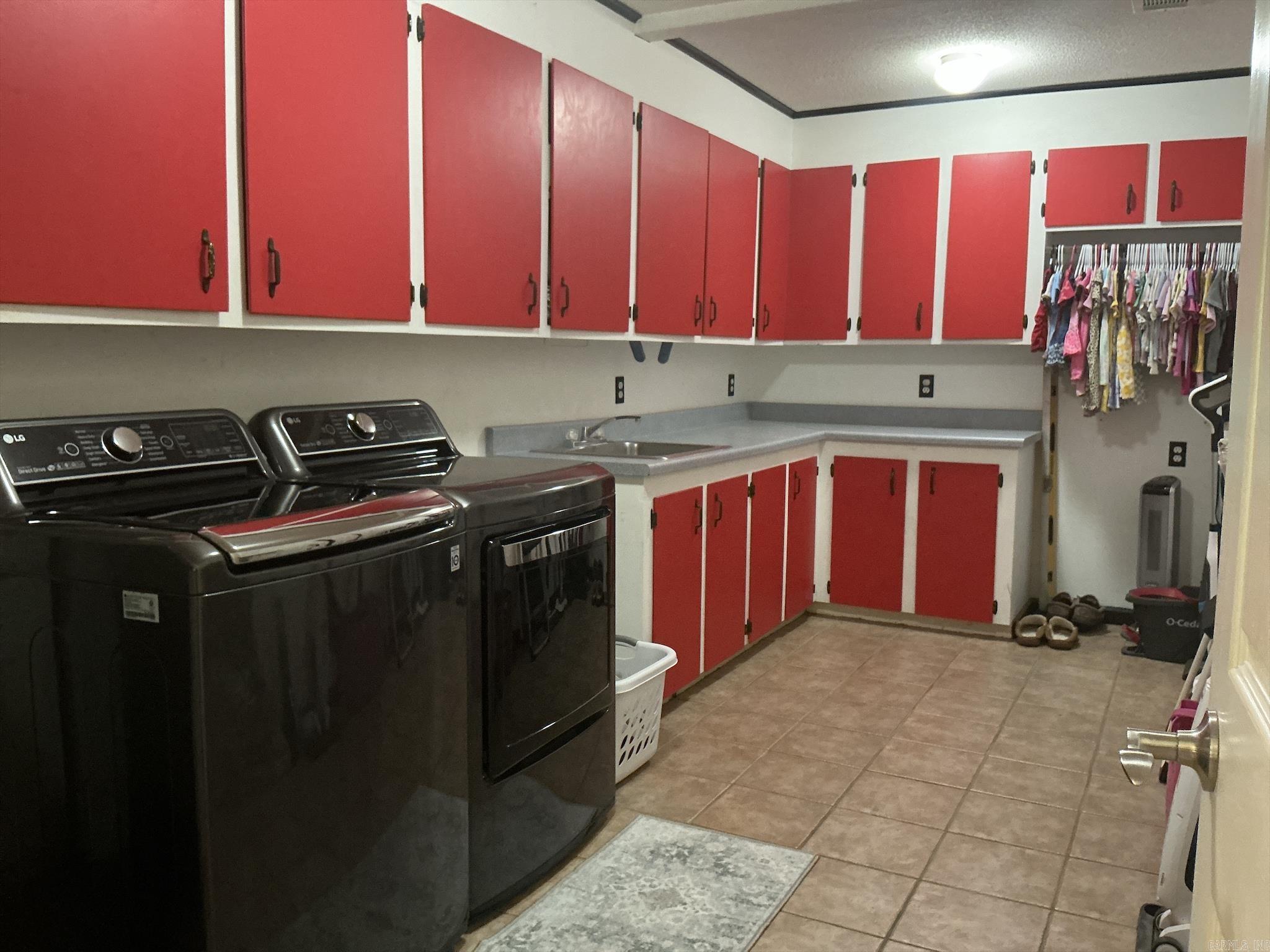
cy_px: 476
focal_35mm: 28
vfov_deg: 49.7
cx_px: 635
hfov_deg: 63.4
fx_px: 1027
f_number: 1.8
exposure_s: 1/30
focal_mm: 3
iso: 250
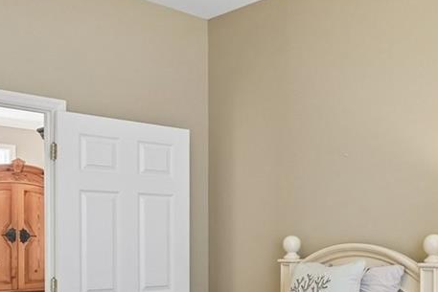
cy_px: 240
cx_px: 432
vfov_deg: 26.9
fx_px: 596
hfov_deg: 36.5
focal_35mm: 49
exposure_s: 1/13
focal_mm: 14
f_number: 8
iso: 400
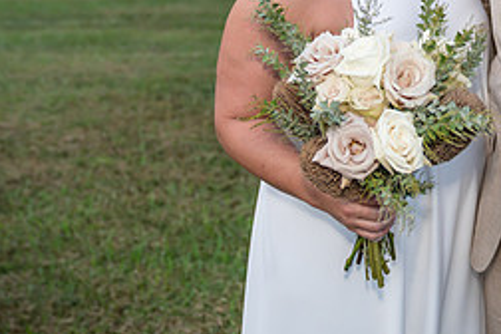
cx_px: 475
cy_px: -45
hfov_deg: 24.2
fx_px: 1127
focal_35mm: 81
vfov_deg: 16.3
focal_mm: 34
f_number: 2.8
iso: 250
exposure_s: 1/125
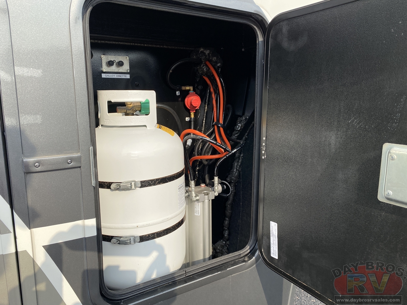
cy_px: 152
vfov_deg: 53.1
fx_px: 306
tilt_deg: -12.5
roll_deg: +0.4
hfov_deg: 67.3
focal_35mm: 26
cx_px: 204
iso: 32
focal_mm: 4.25
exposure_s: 1/1701
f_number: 1.8
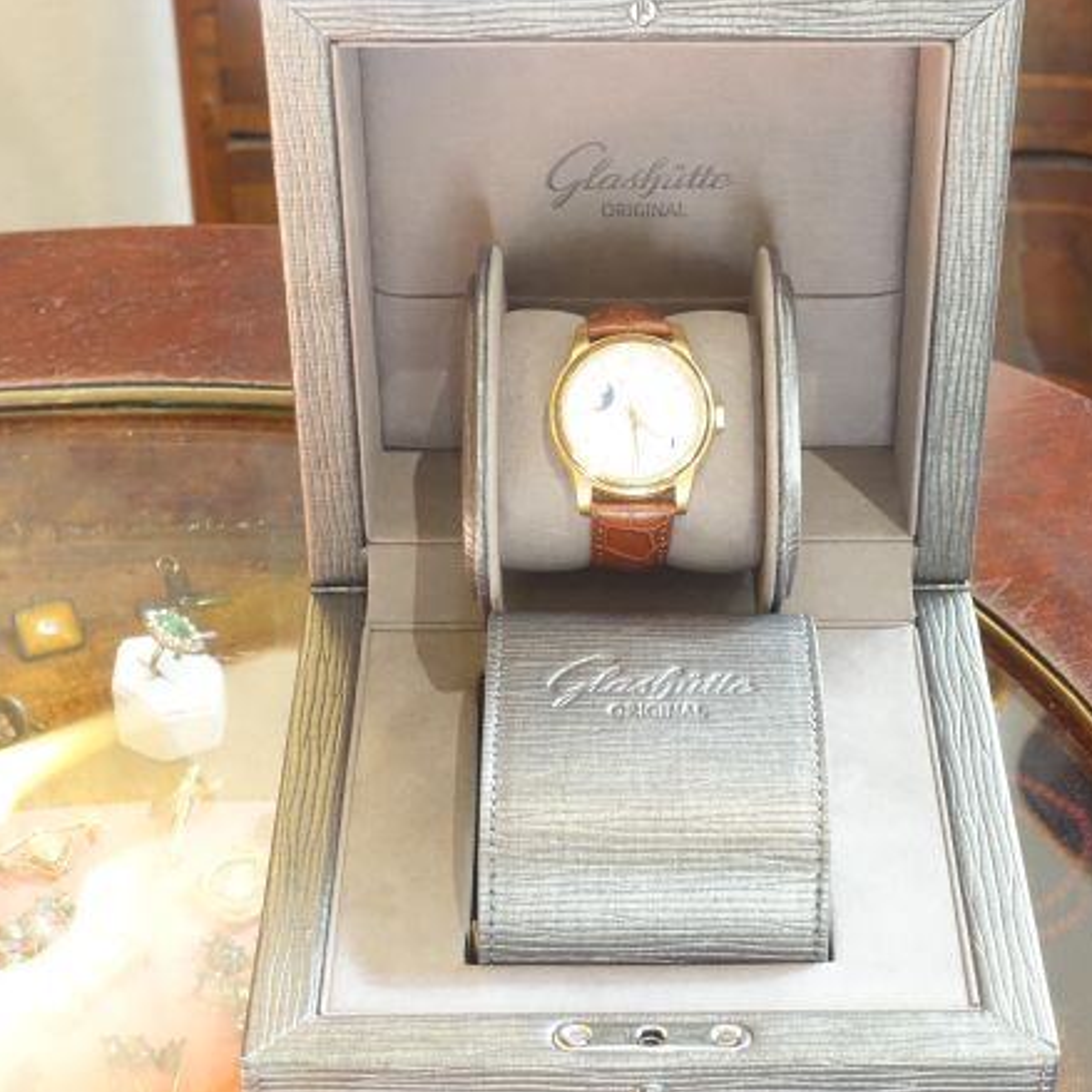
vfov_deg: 21.6
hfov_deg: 21.6
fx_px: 2855
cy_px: 519
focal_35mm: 80
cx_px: 664
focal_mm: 21.79
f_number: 7.1
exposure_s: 1/8
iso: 1000
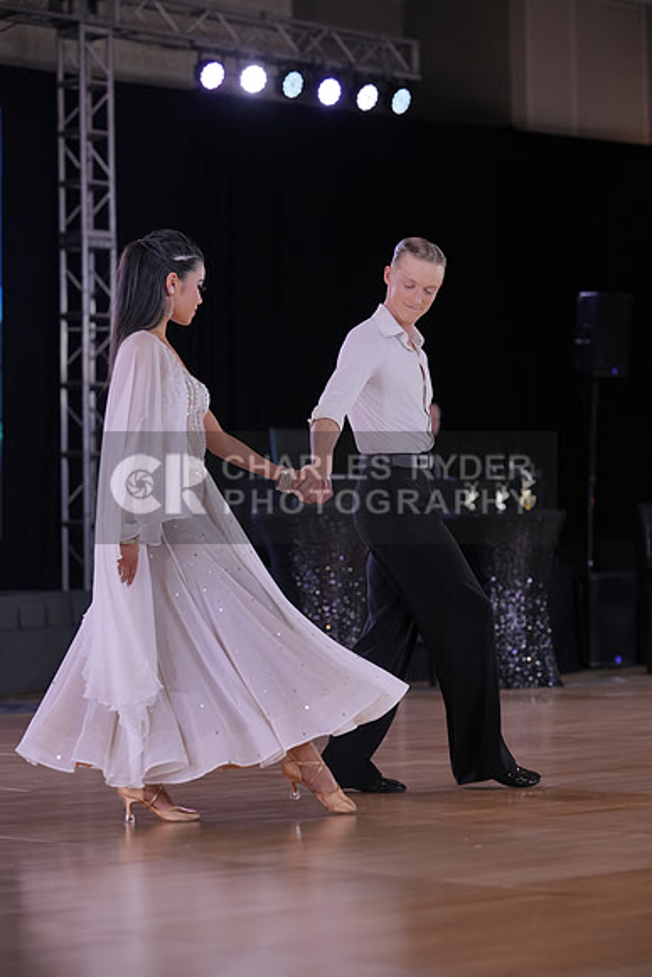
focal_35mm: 96
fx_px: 2606
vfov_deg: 21.2
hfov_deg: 14.3
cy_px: 488
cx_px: 326
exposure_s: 1/500
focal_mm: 96
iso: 1600
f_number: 3.5
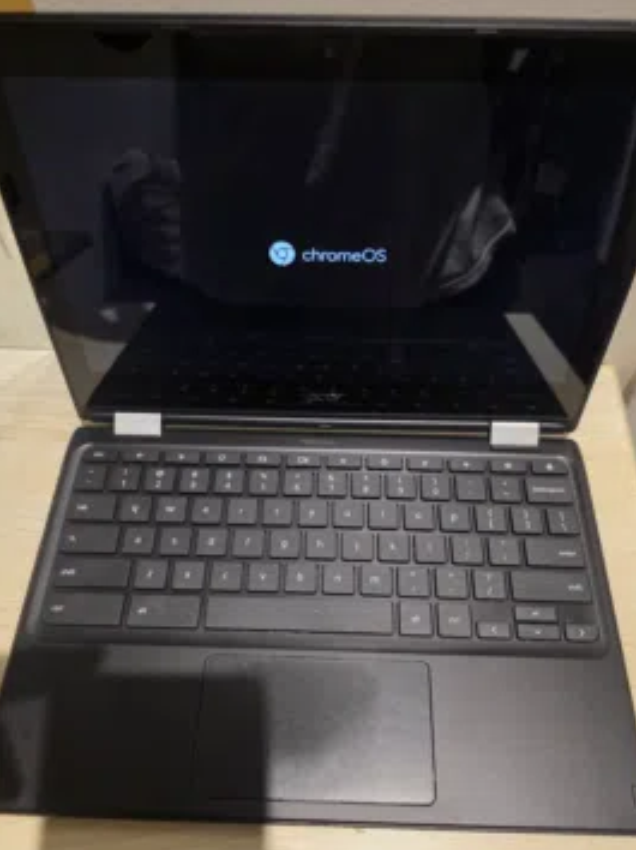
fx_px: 638
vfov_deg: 67.2
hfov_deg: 53.0
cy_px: 461
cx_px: 319
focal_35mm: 26
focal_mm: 6.3
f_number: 1.7
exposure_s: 1/100
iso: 500
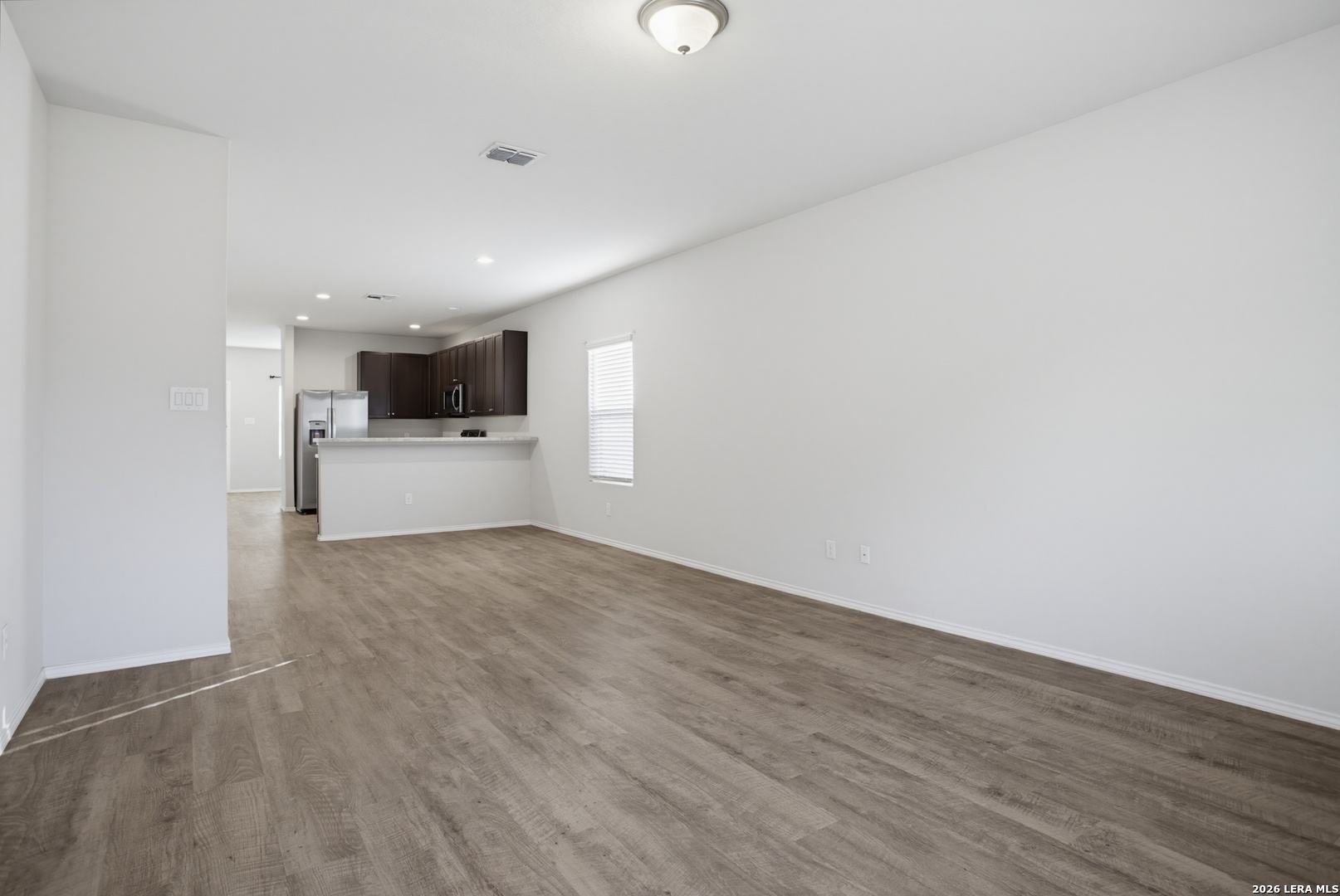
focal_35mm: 19
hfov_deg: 86.8
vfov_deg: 64.7
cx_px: 670
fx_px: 708
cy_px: 448
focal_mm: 19
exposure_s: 1/2.5
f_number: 7.1
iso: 320
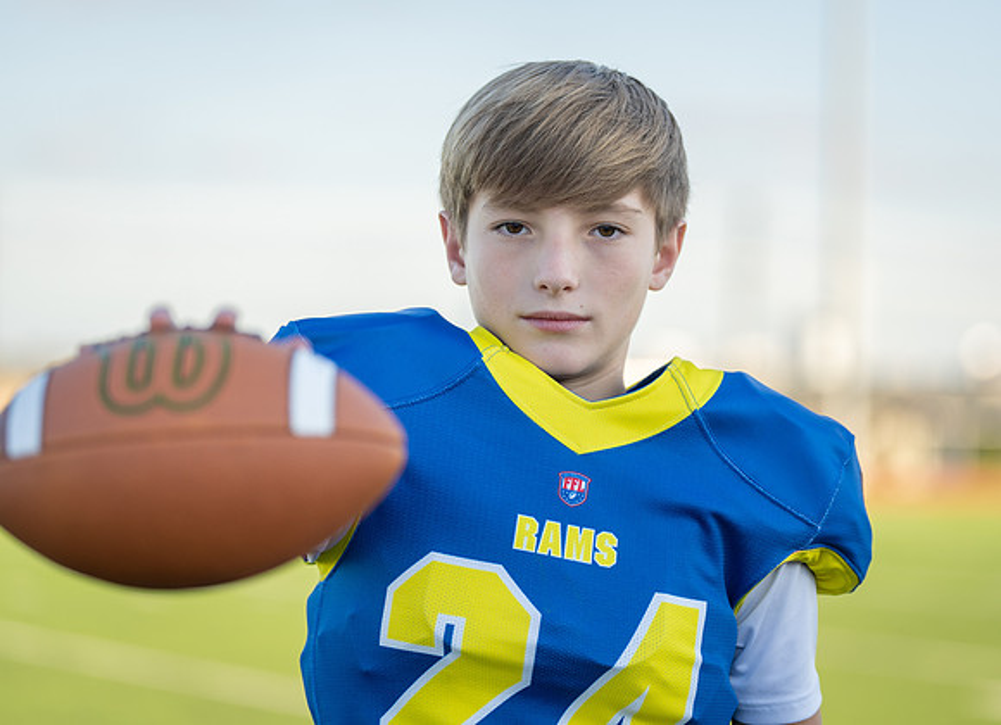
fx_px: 3673
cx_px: 548
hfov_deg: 15.5
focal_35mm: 129
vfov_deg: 11.3
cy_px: 360
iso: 100
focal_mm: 118
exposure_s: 1/500
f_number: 2.8
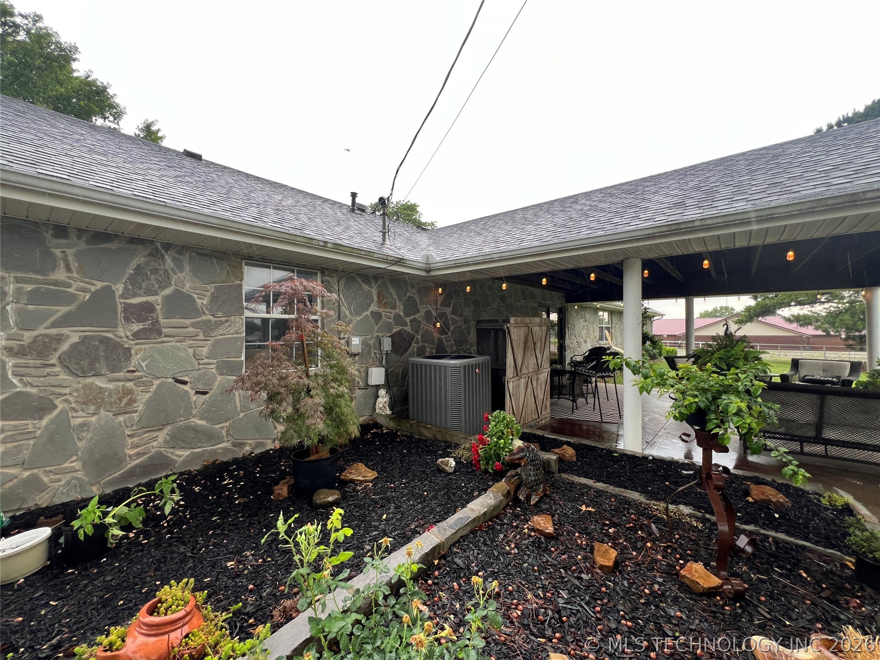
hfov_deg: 106.2
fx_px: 330
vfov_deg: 89.9
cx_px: 440
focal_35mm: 13
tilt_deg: +2.2
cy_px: 330
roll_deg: -2.2
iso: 80
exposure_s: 1/99
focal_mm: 1.57
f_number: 1.8
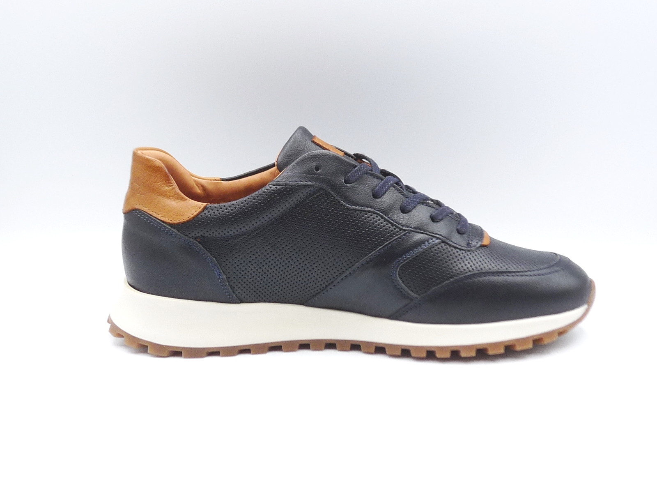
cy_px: 246
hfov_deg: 38.2
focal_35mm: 50
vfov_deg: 29.1
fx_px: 949
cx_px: 328
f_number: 4
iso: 100
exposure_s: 1/125
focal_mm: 4.9
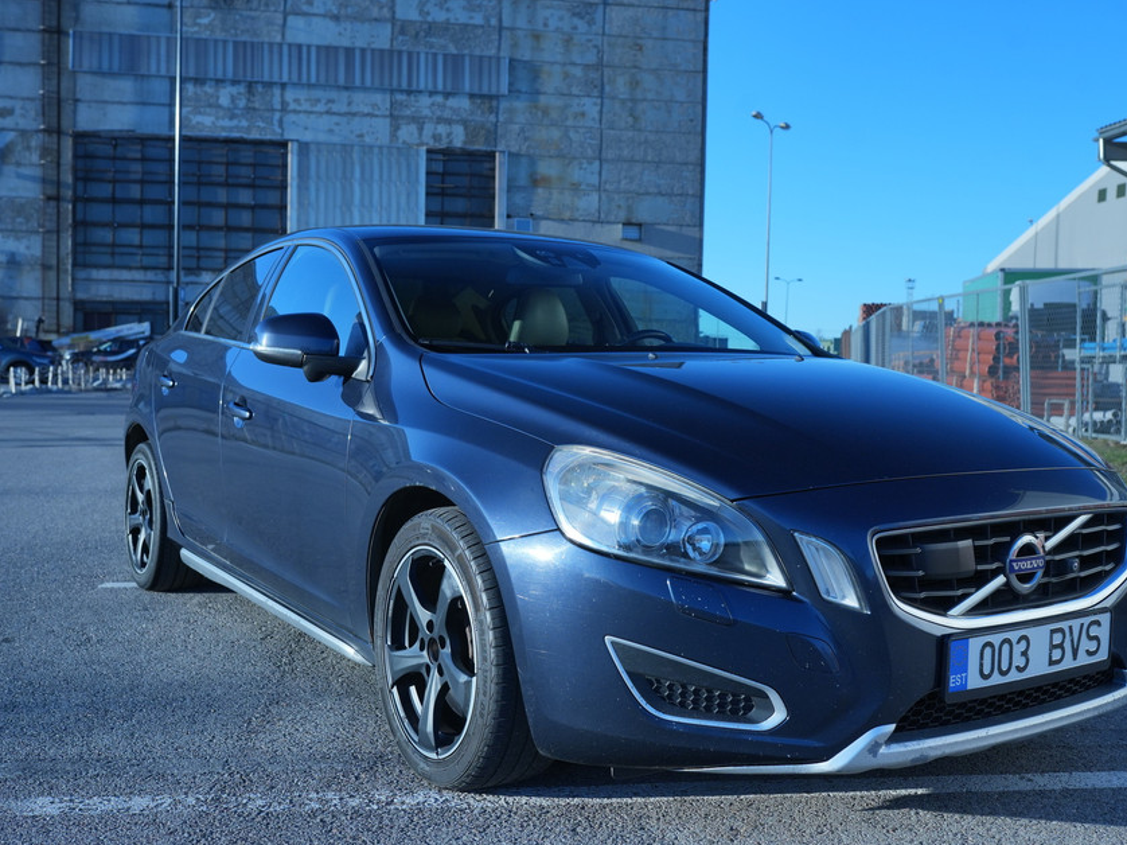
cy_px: 423
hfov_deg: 48.9
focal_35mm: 38
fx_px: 1237
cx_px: 615
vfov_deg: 37.7
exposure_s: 1/1250
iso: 640
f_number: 5.6
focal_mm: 35
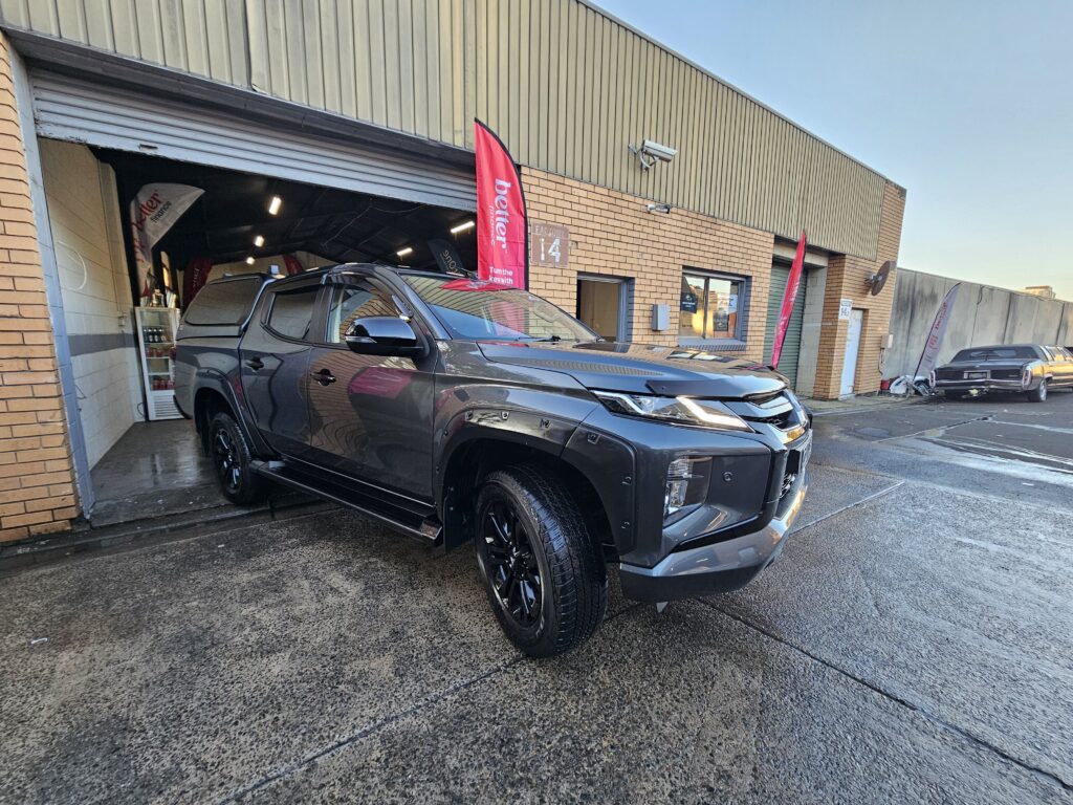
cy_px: 402
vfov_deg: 89.9
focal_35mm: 13
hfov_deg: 106.2
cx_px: 536
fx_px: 403
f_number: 2.2
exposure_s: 1/70.8
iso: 64
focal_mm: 2.2
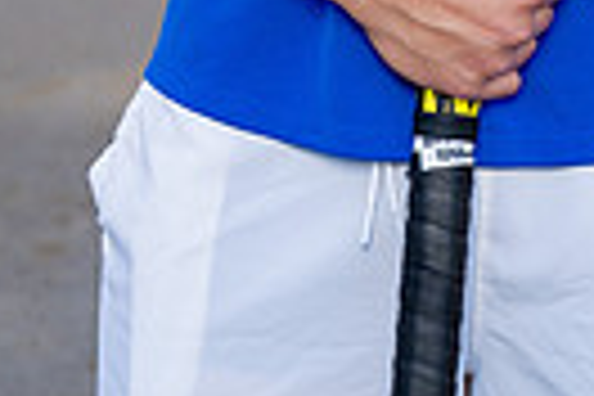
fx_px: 3267
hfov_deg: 10.4
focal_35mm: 198
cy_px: -585
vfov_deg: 6.6
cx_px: 436
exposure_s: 1/250
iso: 100
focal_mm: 58
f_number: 4
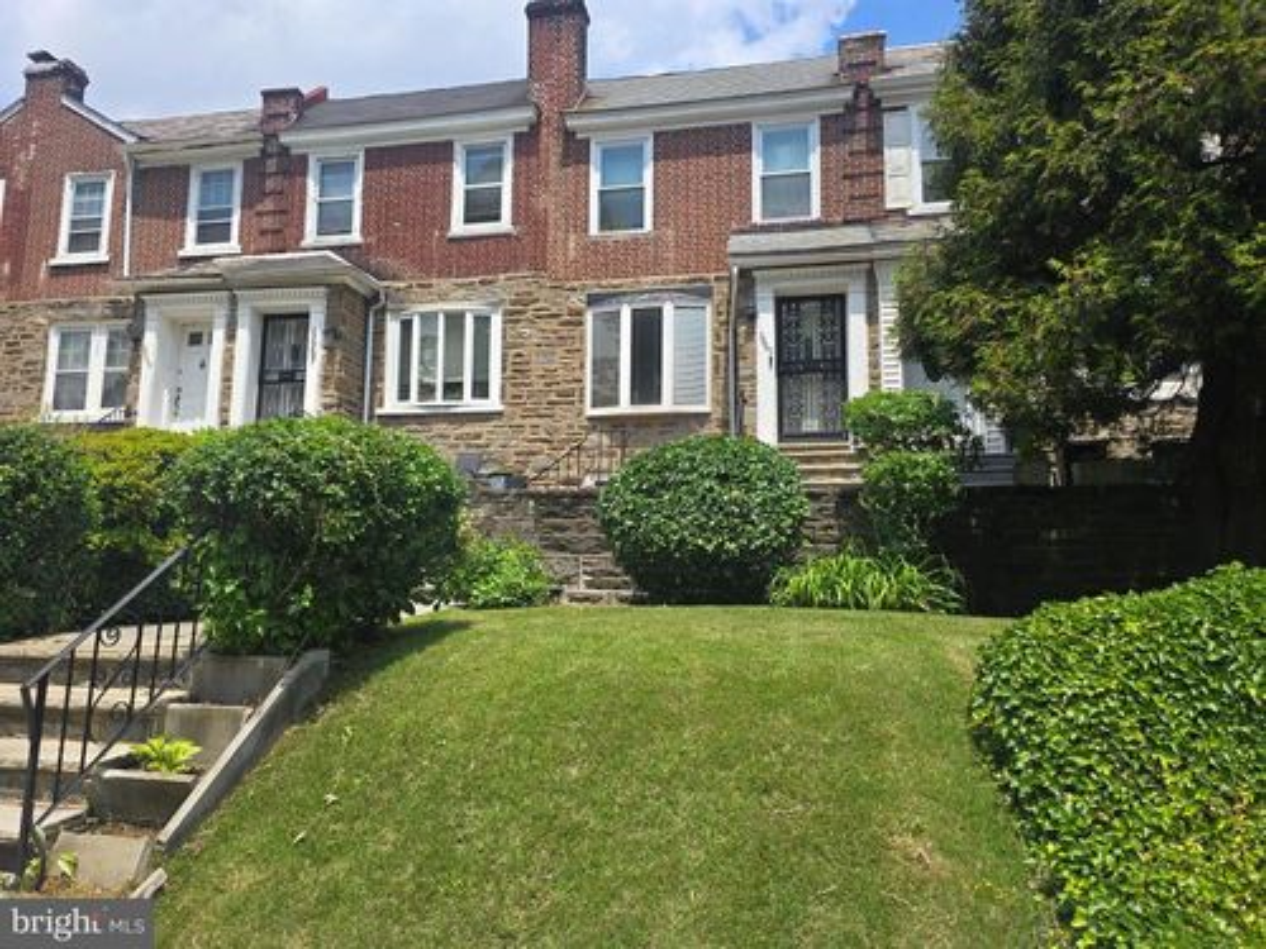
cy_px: 474
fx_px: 841
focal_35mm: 23
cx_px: 633
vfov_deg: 58.9
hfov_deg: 73.9
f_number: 1.7
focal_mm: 6.3
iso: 12
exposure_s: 1/671
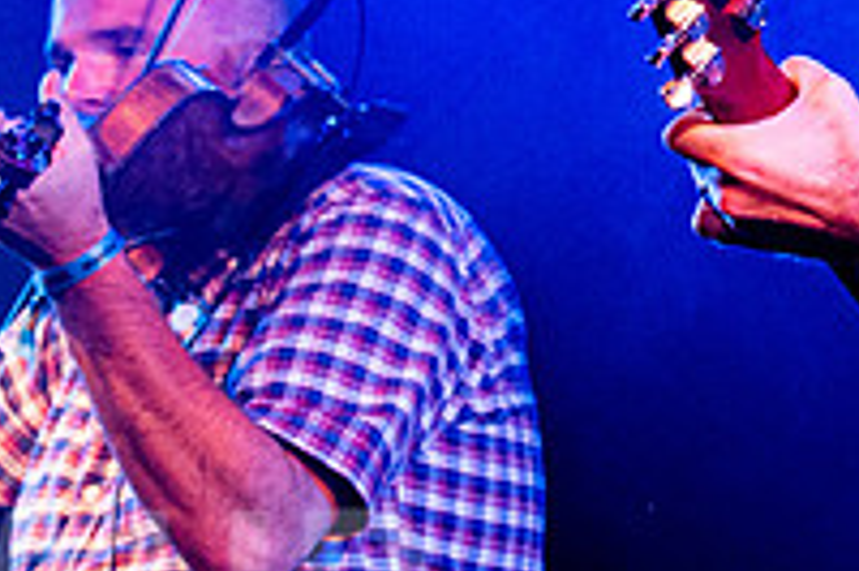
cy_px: 52
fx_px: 5984
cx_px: 1295
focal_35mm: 251
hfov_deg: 8.0
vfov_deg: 5.5
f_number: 4.5
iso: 4500
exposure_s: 1/800
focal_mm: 70
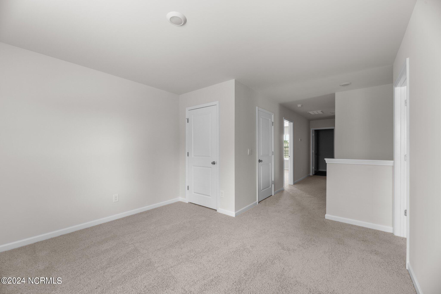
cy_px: 147
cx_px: 220
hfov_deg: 104.3
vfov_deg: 81.2
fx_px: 171
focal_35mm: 14
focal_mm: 14
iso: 400
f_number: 9
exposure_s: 1/3
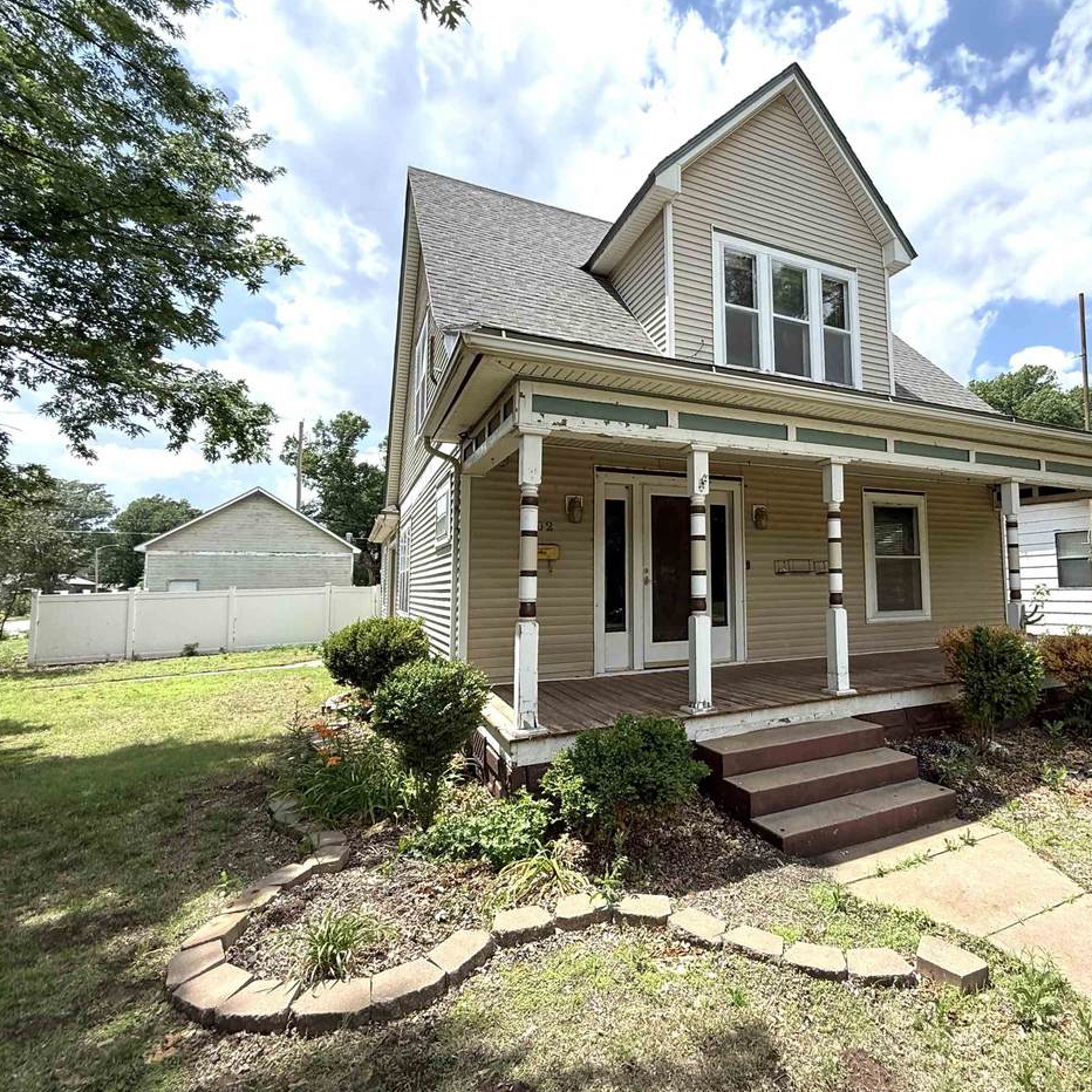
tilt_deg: +5.7
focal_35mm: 17
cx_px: 688
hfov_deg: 82.3
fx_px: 607
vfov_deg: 84.0
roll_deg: +2.4
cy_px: 532
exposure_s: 1/1211
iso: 64
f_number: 2.2
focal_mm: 2.22
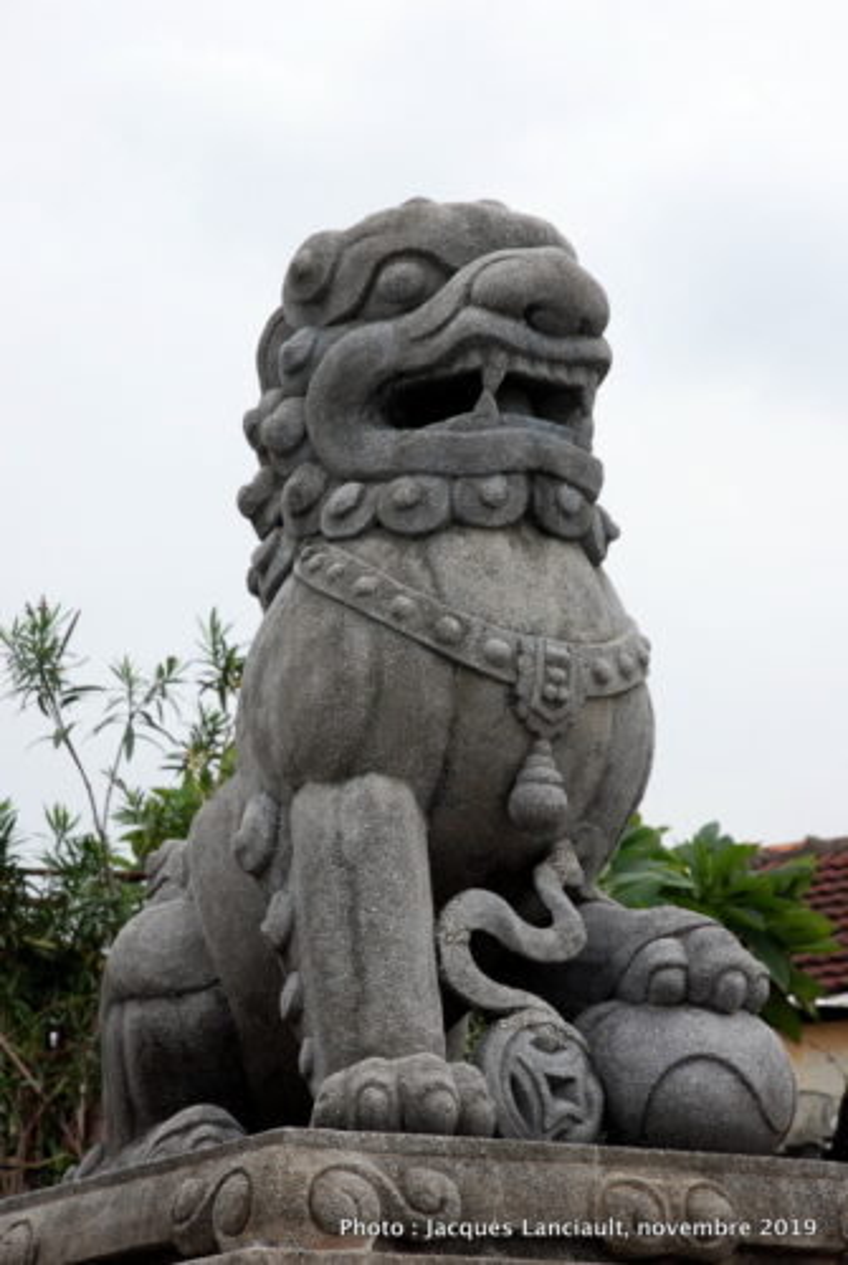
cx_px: 424
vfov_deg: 21.9
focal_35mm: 93
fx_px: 3274
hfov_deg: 14.8
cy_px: 632
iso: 640
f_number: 10
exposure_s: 1/60
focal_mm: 62
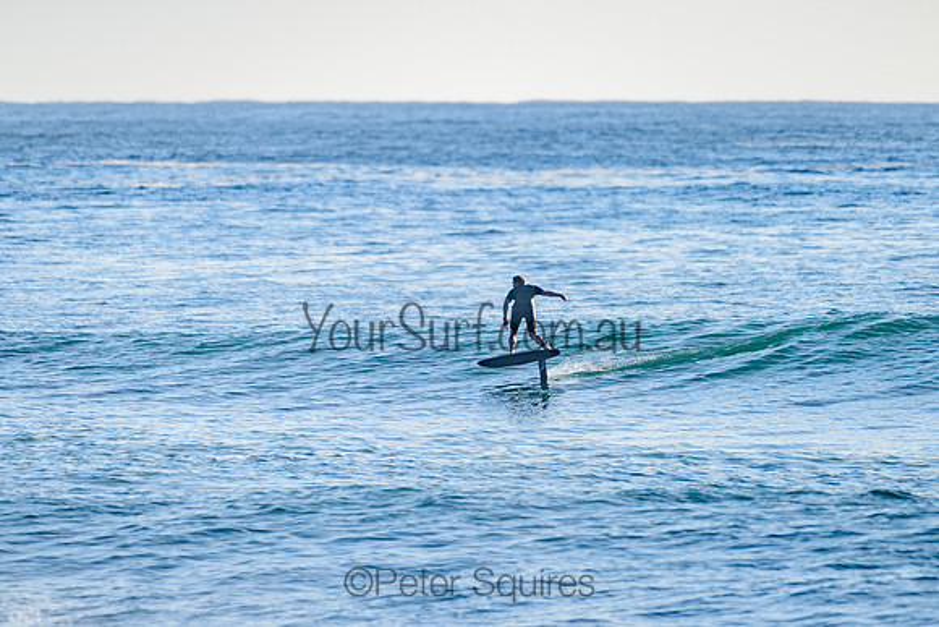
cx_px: 528
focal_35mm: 613
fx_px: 15986
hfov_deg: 3.4
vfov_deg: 2.2
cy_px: 244
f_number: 5.6
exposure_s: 1/2000
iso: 90
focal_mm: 500
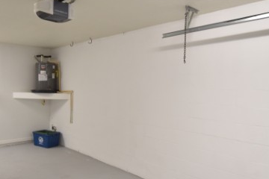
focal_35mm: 30
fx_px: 224
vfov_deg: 43.6
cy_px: 90
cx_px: 113
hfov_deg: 61.6
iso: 800
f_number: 3.5
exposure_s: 1/45
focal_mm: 10
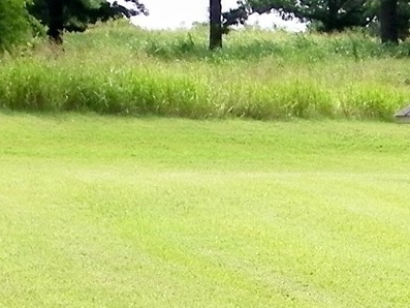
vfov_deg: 6.2
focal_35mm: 237
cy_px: 405
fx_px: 2808
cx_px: 302
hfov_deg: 8.3
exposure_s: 1/160
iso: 80
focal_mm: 8.8
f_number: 8
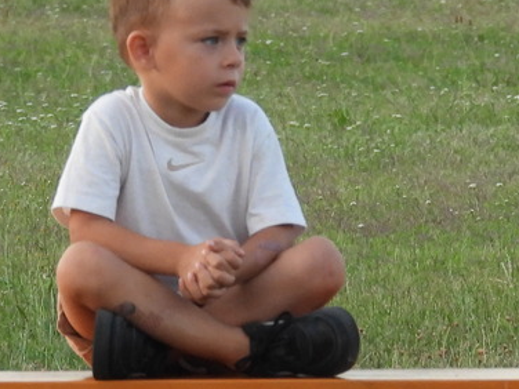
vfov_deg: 0.9
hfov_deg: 1.2
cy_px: 309
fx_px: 25473
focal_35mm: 1699
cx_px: 335
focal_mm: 95.8
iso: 360
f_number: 5
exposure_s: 1/250
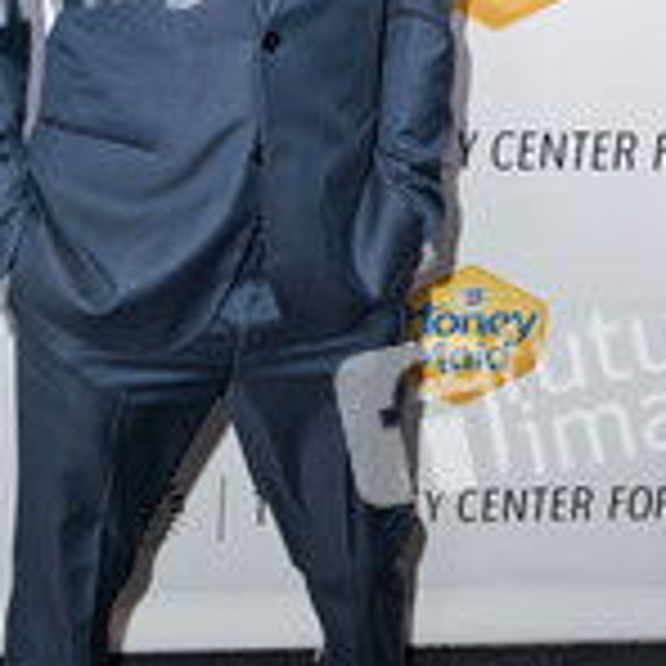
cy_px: 176
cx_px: 160
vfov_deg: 24.1
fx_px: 1545
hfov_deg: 24.0
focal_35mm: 71
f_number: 4.5
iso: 500
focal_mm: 31
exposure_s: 1/400
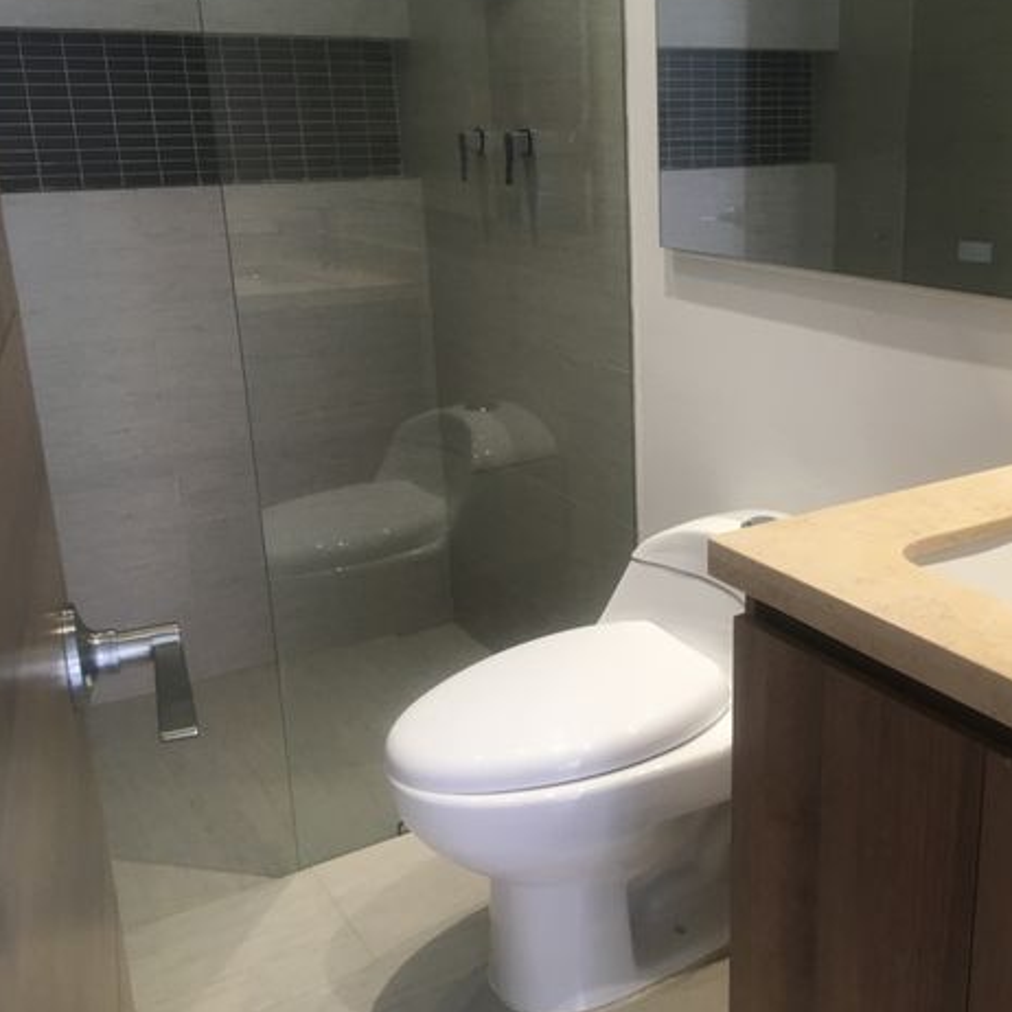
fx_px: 1224
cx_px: 711
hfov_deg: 44.0
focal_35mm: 37
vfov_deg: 44.9
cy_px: 480
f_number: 2.2
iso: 40
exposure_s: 1/30
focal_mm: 4.15
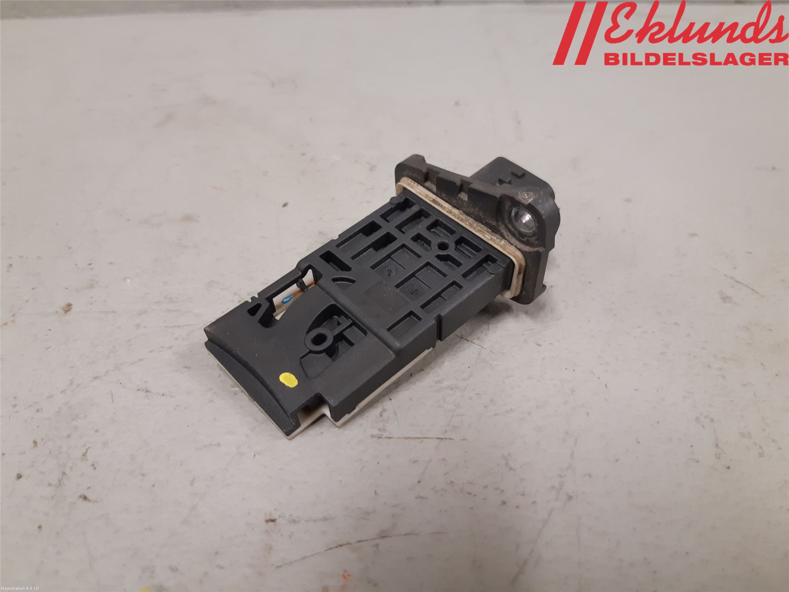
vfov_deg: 53.1
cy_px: 296
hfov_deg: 67.3
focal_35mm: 26
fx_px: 593
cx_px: 394
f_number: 1.7
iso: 200
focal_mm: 3.93
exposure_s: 1/50
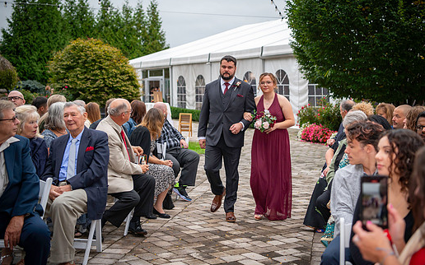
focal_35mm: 55
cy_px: 114
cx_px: 224
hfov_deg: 36.9
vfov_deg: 23.5
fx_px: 637
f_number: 2.8
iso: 800
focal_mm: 48
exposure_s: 1/640
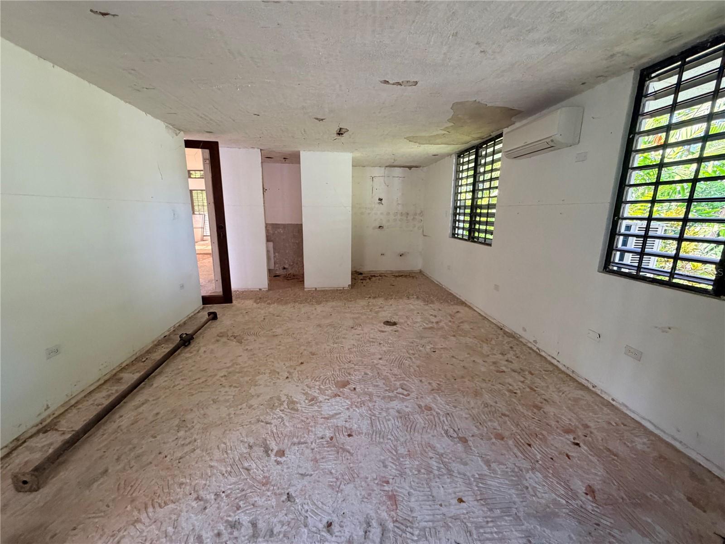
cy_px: 272
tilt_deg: -11.0
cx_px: 362
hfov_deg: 102.1
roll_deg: -0.9
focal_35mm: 14
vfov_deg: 85.7
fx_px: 293
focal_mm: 2.22
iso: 320
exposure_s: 1/85
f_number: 2.2
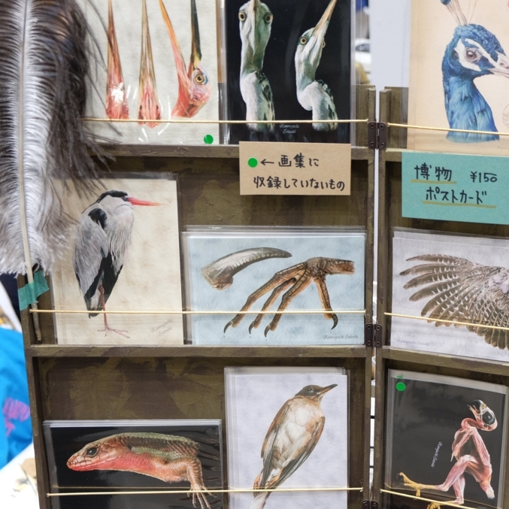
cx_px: 374
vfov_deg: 37.6
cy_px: 254
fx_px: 749
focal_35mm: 45
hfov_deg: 36.8
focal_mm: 23.3
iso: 1000
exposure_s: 1/60
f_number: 3.2
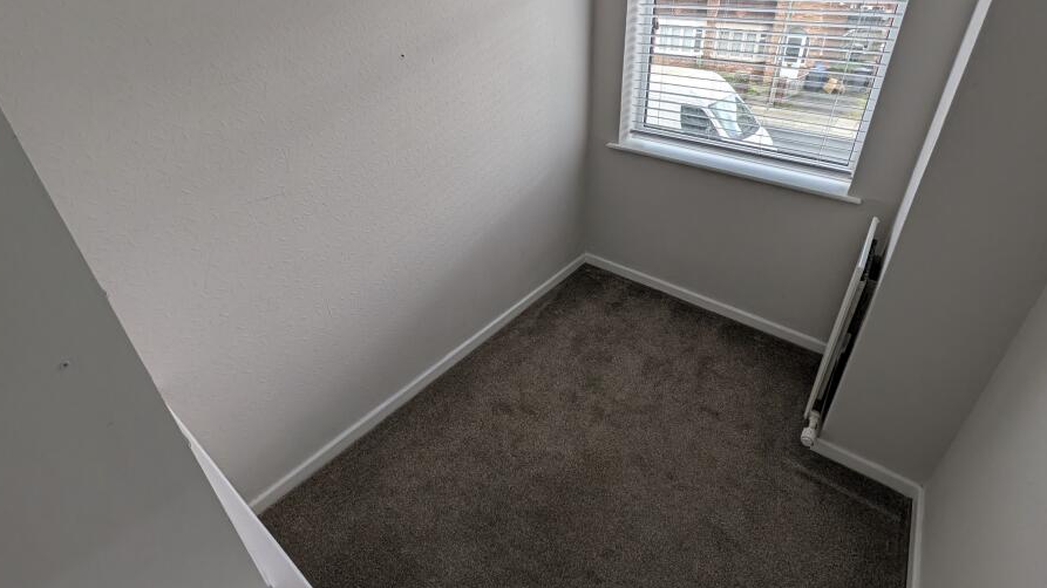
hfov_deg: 102.8
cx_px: 566
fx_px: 416
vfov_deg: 69.5
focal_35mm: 15
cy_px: 224
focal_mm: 2.02
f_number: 1.7
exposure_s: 1/299
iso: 50
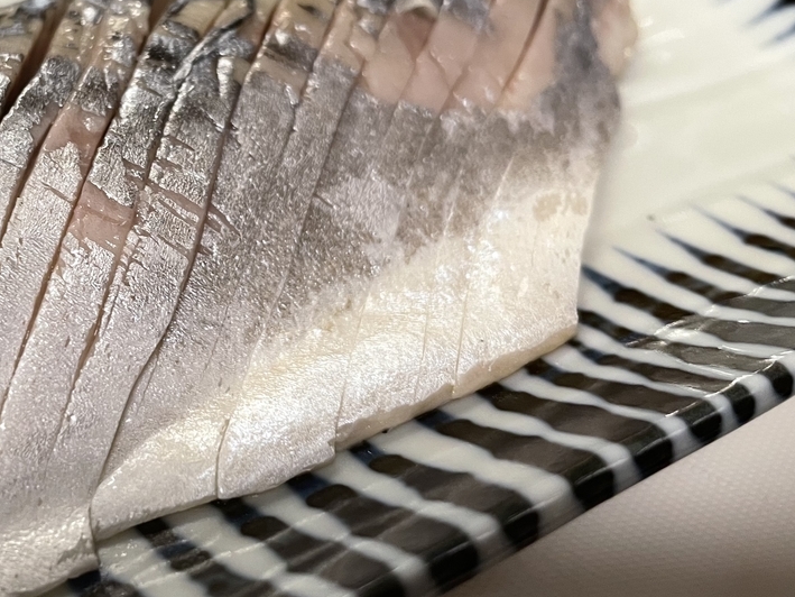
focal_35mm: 44
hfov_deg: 40.8
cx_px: 139
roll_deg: -8.0
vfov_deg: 32.7
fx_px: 1011
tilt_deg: -44.7
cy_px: 210
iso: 80
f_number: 1.6
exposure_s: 1/62
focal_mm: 4.2
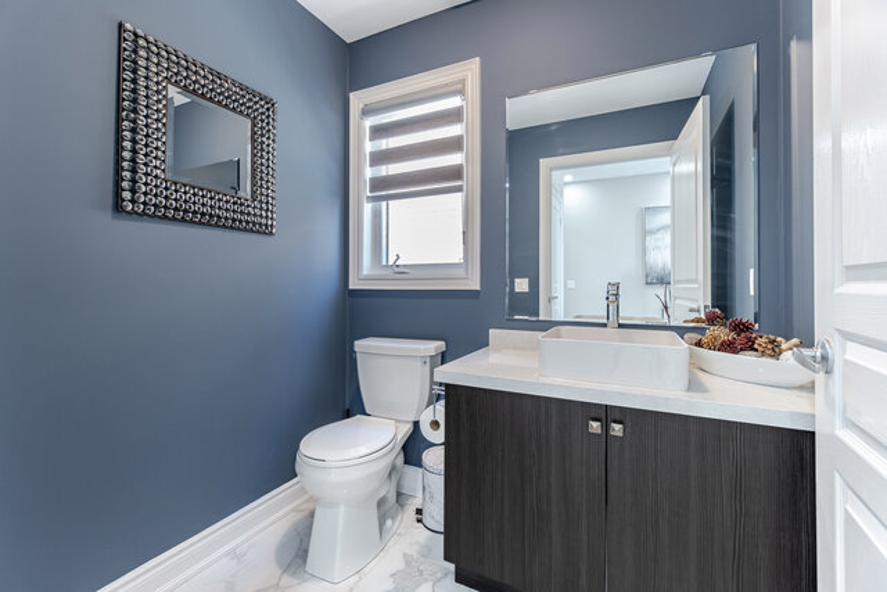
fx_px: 370
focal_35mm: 15
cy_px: 296
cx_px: 444
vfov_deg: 77.4
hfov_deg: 100.4
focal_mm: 10
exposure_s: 1/1.67
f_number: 7.1
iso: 100
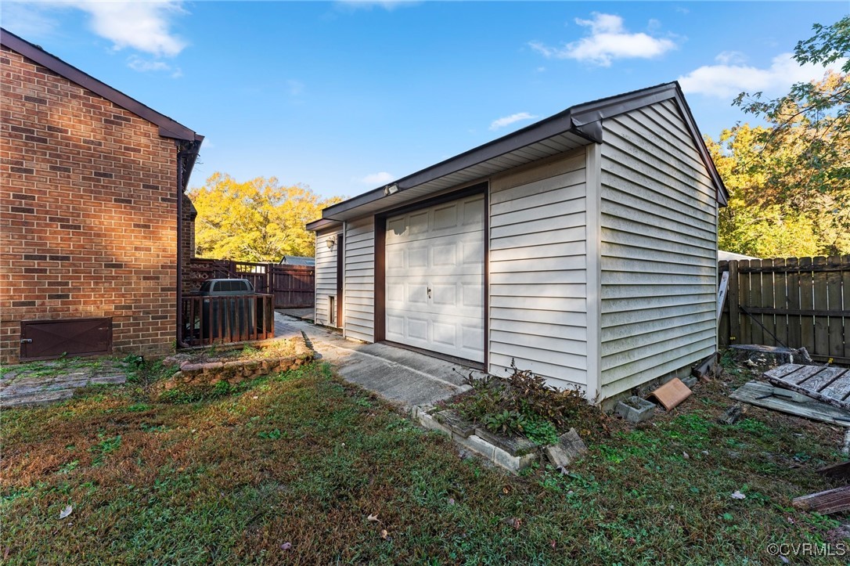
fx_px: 330
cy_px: 283
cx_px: 425
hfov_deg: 104.3
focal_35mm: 14
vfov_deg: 81.2
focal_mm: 14
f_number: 7.1
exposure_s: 1/200
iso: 1000
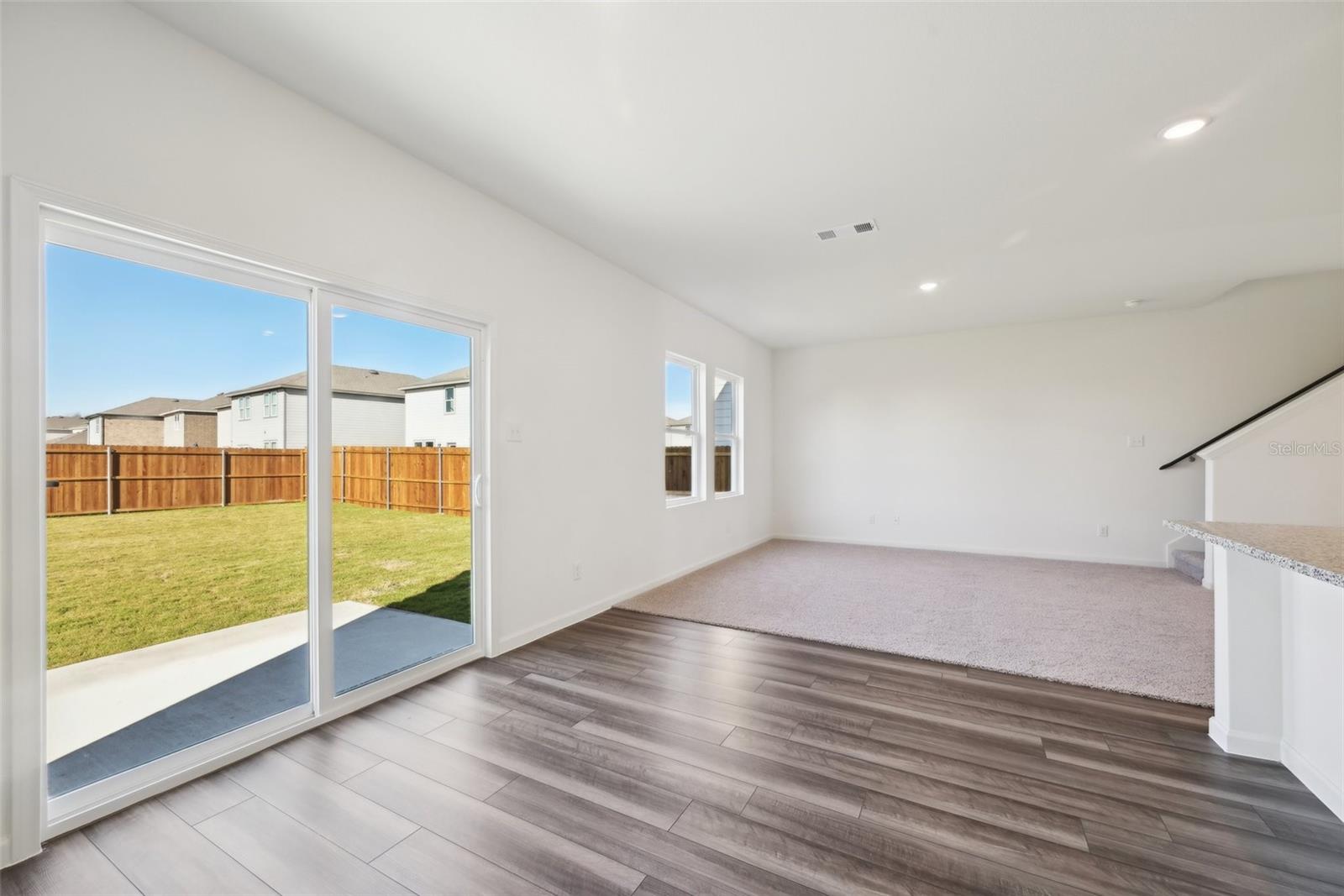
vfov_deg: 81.2
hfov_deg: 104.2
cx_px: 672
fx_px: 523
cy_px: 448
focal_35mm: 14
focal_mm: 14
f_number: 8
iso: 160
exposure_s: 1/25
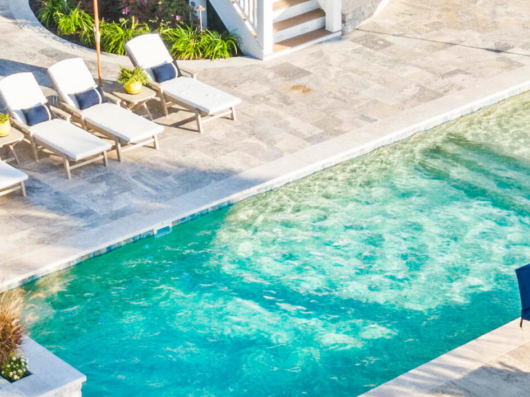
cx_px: 292
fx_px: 1944
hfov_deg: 15.5
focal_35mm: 127
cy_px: 284
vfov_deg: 11.6
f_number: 3.5
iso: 100
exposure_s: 1/500
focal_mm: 6.92
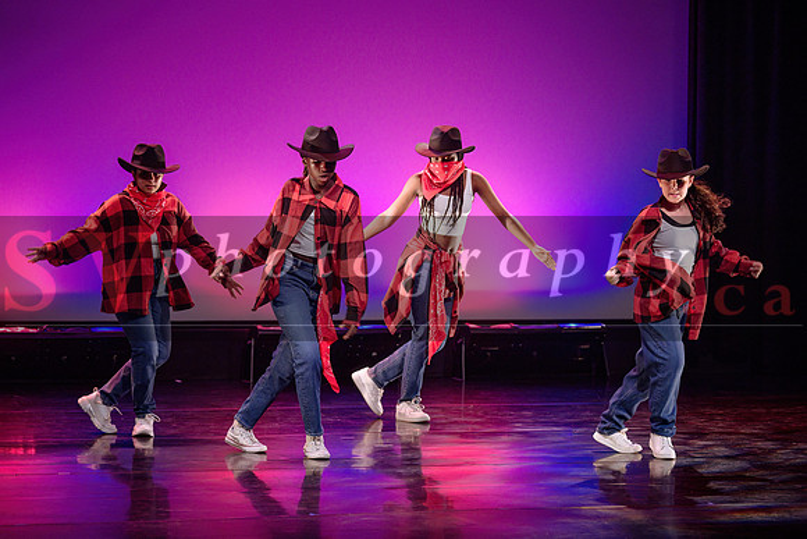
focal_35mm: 134
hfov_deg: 15.3
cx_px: 477
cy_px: 222
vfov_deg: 10.2
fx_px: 3004
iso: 1600
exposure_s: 1/250
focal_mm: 112
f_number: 2.8
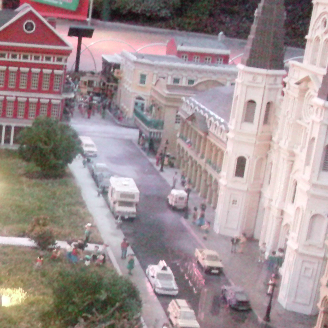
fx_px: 943
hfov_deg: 18.6
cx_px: -74
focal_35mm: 88
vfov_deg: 19.5
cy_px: 271
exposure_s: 1/12
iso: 1600
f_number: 3.1
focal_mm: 6.3
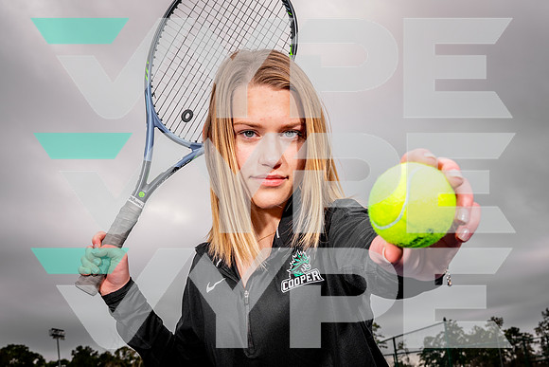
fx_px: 806
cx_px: 255
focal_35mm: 53
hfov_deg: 37.6
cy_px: 282
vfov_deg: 25.3
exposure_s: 1/125
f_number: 9
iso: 100
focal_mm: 30
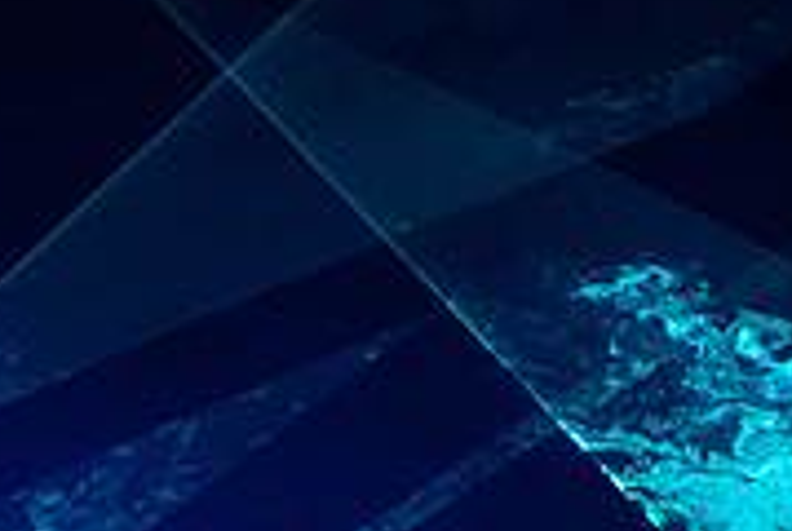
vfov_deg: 2.1
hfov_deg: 3.2
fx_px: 14257
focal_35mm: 647
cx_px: 504
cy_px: 361
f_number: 5.6
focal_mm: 200
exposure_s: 1/250
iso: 6400
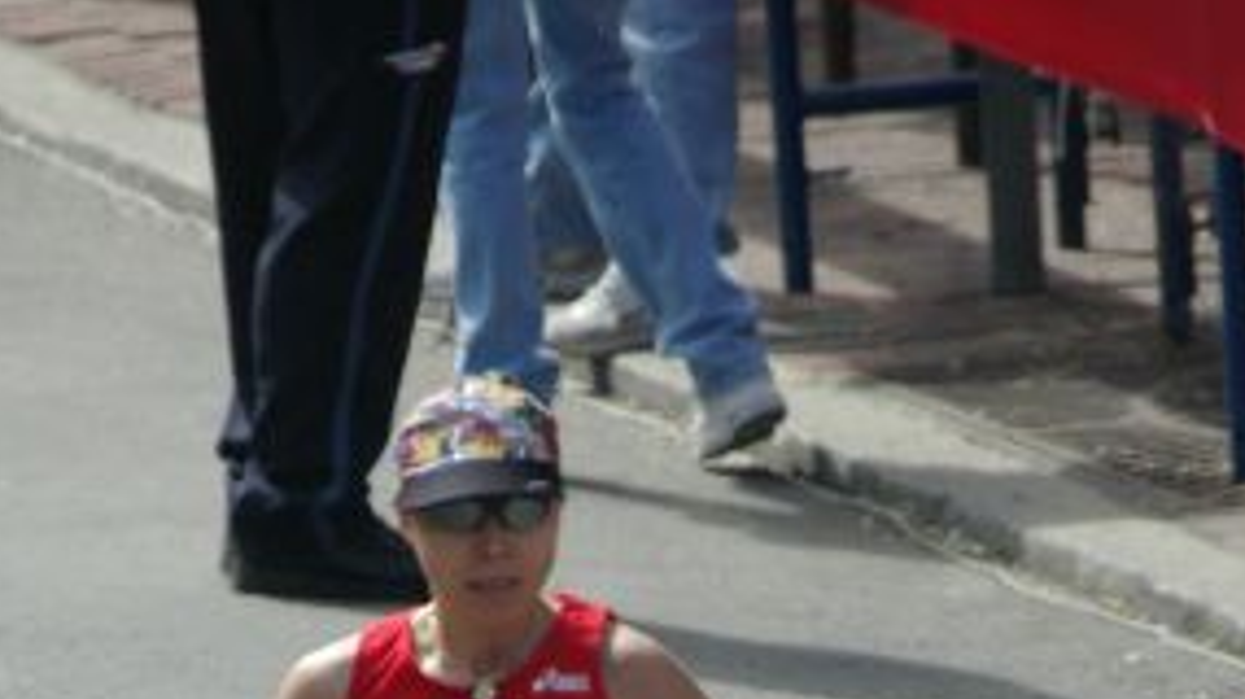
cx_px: 478
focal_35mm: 1484
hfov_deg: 1.5
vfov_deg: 0.8
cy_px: 1040
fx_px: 48968
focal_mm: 420
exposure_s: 1/500
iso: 400
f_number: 7.1
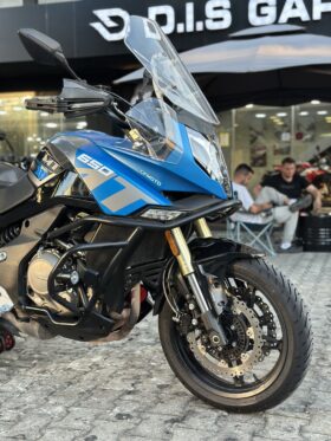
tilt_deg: -2.9
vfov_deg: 39.6
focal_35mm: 48
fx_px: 612
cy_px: 220
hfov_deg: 30.3
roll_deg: +1.0
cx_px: 166
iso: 125
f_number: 1.78
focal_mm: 6.86
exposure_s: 1/161
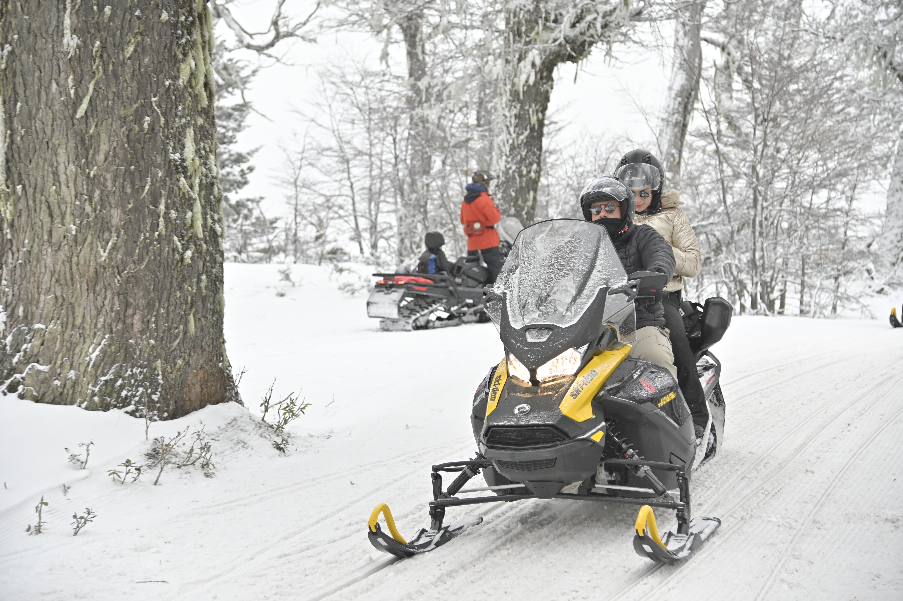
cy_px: 300
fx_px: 1755
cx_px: 452
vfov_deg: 19.4
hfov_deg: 28.9
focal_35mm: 70
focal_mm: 70
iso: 640
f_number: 4
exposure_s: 1/400
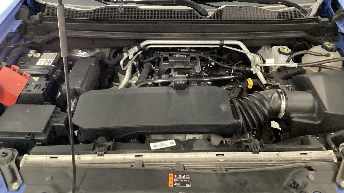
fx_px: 310
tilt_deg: -34.5
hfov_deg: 58.0
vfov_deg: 34.5
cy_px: 77
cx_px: 172
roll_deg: +0.8
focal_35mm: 34
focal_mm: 3.3
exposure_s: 1/24
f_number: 2.4
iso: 800
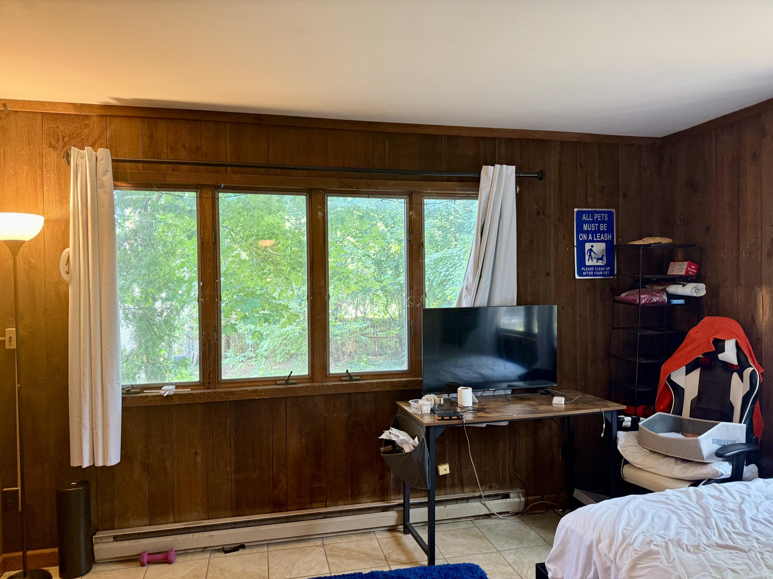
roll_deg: -0.1
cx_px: 386
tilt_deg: -0.5
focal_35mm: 24
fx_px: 536
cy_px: 290
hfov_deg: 71.6
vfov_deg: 56.8
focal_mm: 6.76
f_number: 1.78
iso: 250
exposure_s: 1/60
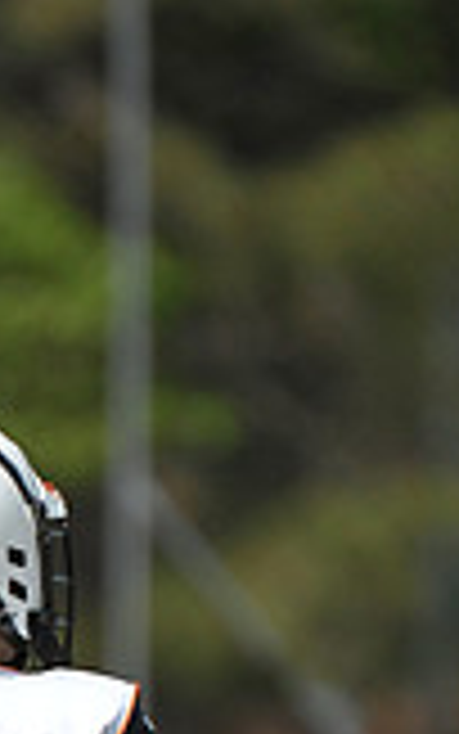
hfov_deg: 1.0
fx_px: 27576
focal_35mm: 1379
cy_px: 1157
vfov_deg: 1.5
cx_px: 22
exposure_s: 1/5000
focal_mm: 380
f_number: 4
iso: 640
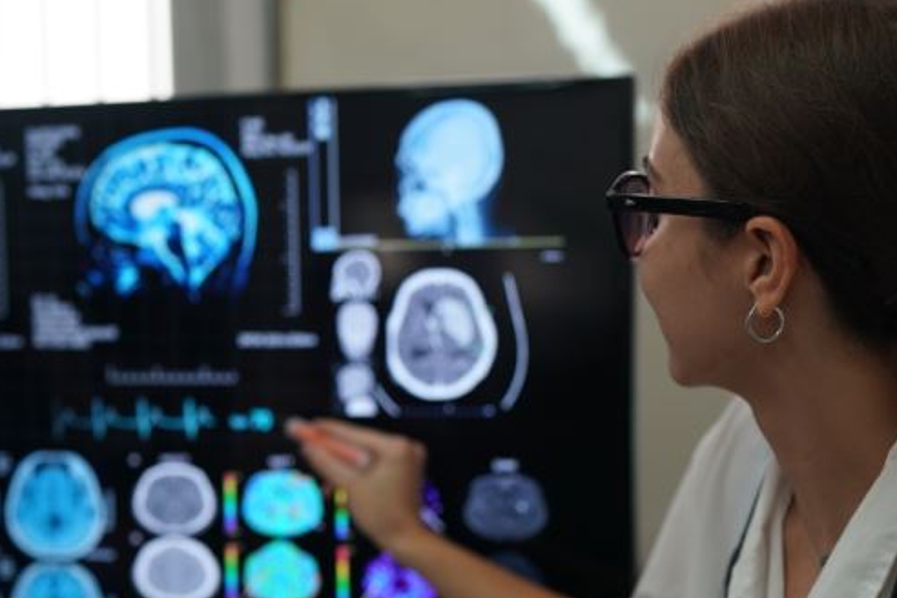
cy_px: 409
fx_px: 1495
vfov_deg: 22.5
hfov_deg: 33.4
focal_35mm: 60
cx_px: 439
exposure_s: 1/160
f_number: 2.2
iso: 400
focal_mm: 35
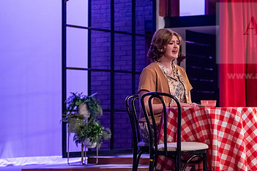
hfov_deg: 14.4
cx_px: 194
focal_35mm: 142
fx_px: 1014
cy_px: 91
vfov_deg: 9.7
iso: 3200
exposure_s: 1/200
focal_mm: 86
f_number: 3.2
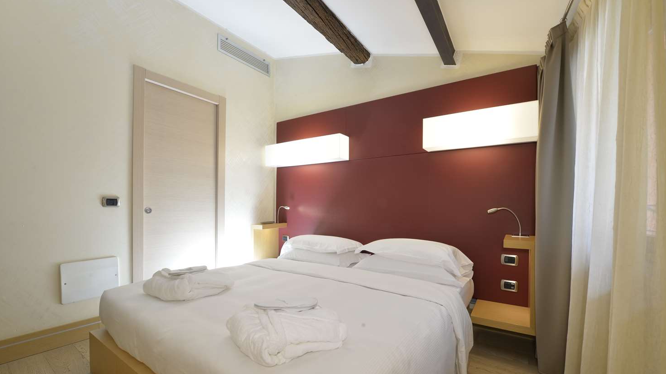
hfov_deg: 103.0
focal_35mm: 15
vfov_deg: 70.3
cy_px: 210
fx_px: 265
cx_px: 339
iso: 100
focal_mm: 14
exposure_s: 1/2
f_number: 11
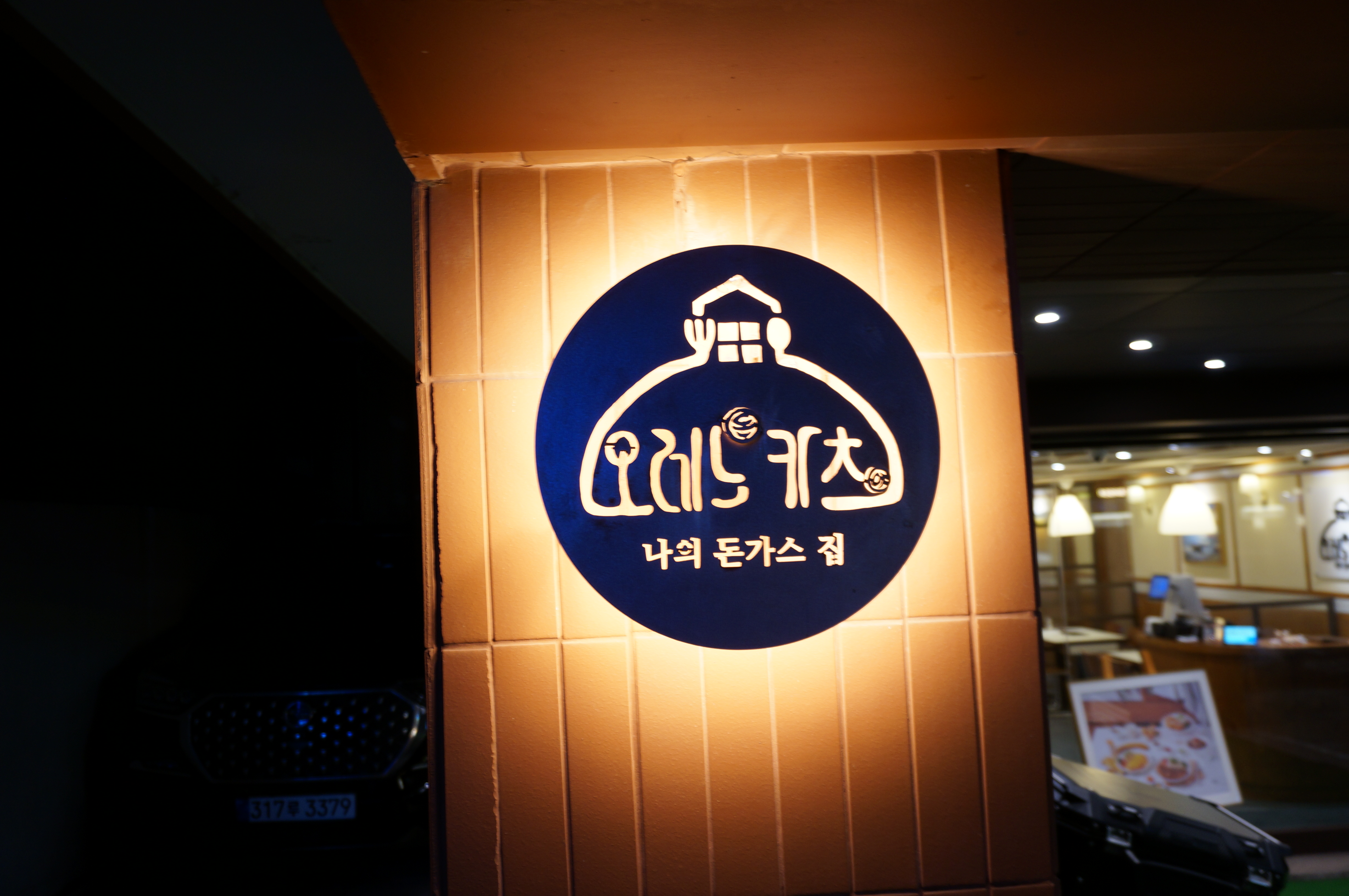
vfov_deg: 43.5
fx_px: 1123
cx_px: 674
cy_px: 448
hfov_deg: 62.0
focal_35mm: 30
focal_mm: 20
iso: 200
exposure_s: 1/13
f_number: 4
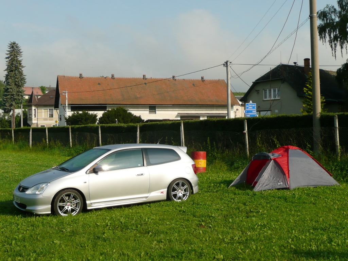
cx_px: 174
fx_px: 452
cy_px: 130
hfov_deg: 42.1
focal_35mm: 45
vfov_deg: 32.2
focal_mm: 7.3
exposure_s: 1/640
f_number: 4.1
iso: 100
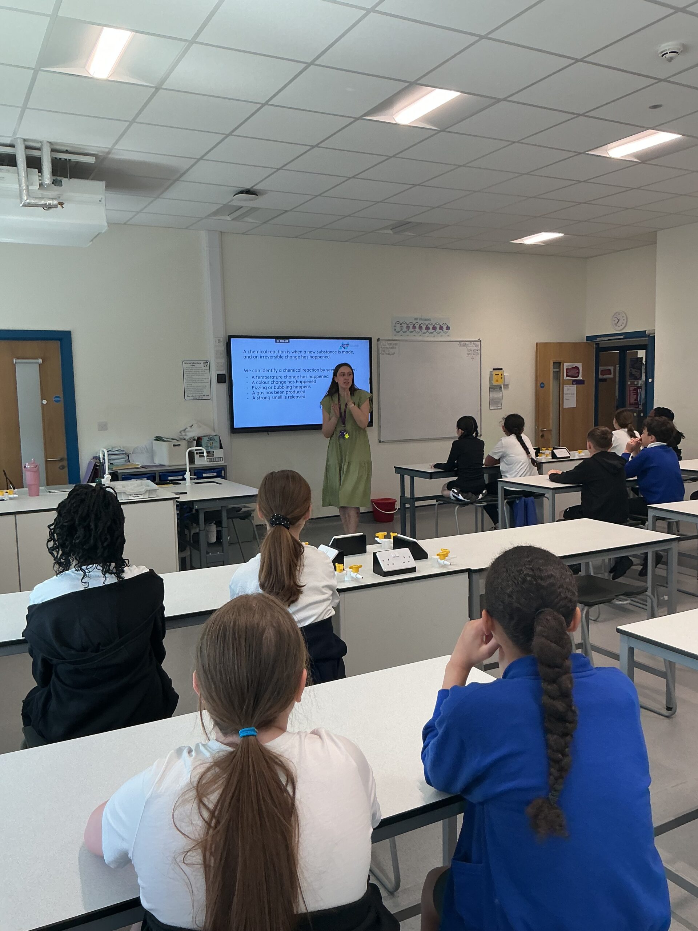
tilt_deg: -5.9
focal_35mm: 29
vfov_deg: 61.7
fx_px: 780
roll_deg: +1.9
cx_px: 349
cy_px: 466
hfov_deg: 48.2
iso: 50
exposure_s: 1/120
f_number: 1.8
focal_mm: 3
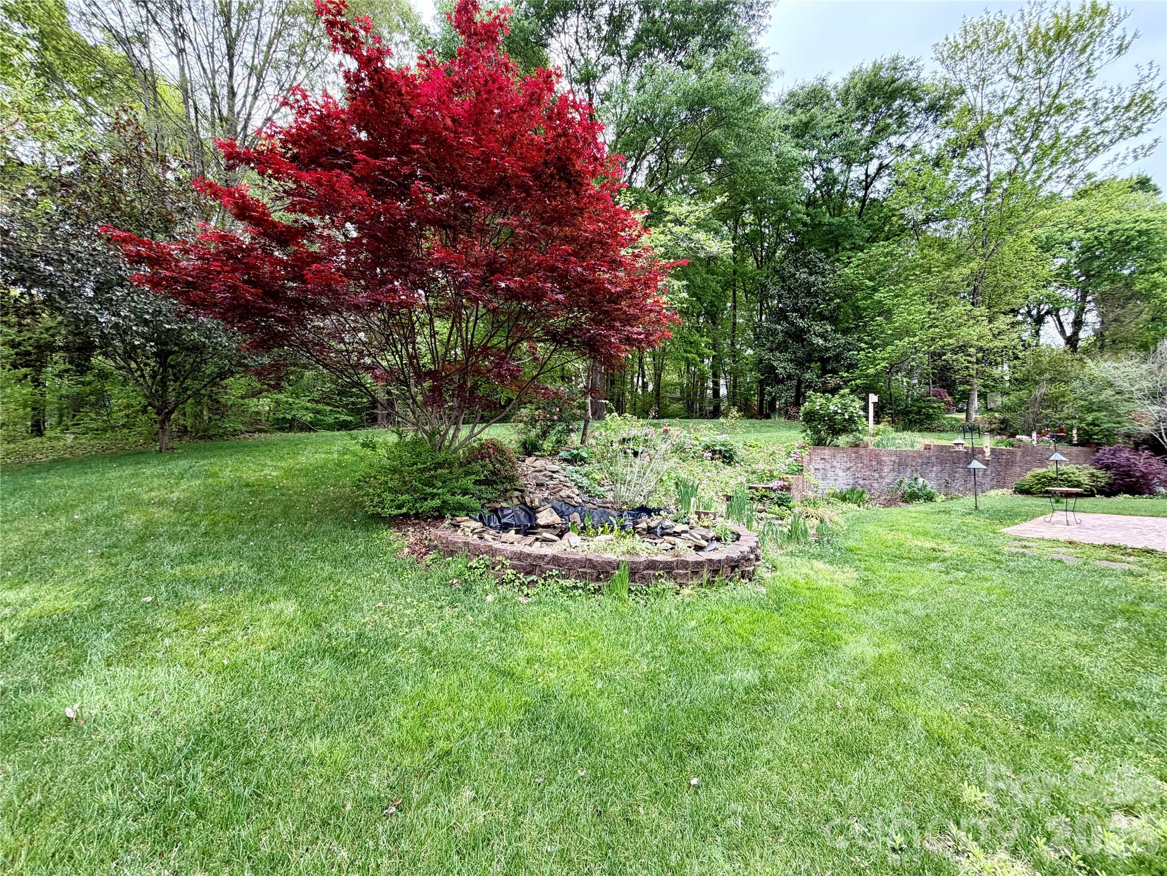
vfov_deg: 85.7
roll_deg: -0.1
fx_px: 472
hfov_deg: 102.1
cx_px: 584
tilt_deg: +3.0
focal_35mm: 14
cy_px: 438
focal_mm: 2.22
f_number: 2.2
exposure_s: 1/188
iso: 64
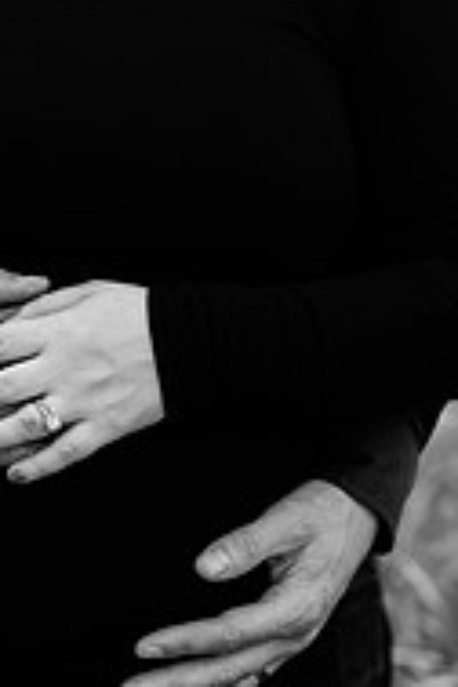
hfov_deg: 6.8
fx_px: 3855
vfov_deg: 10.2
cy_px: 316
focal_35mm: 202
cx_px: 56
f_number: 2.8
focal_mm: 85
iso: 200
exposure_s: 1/640
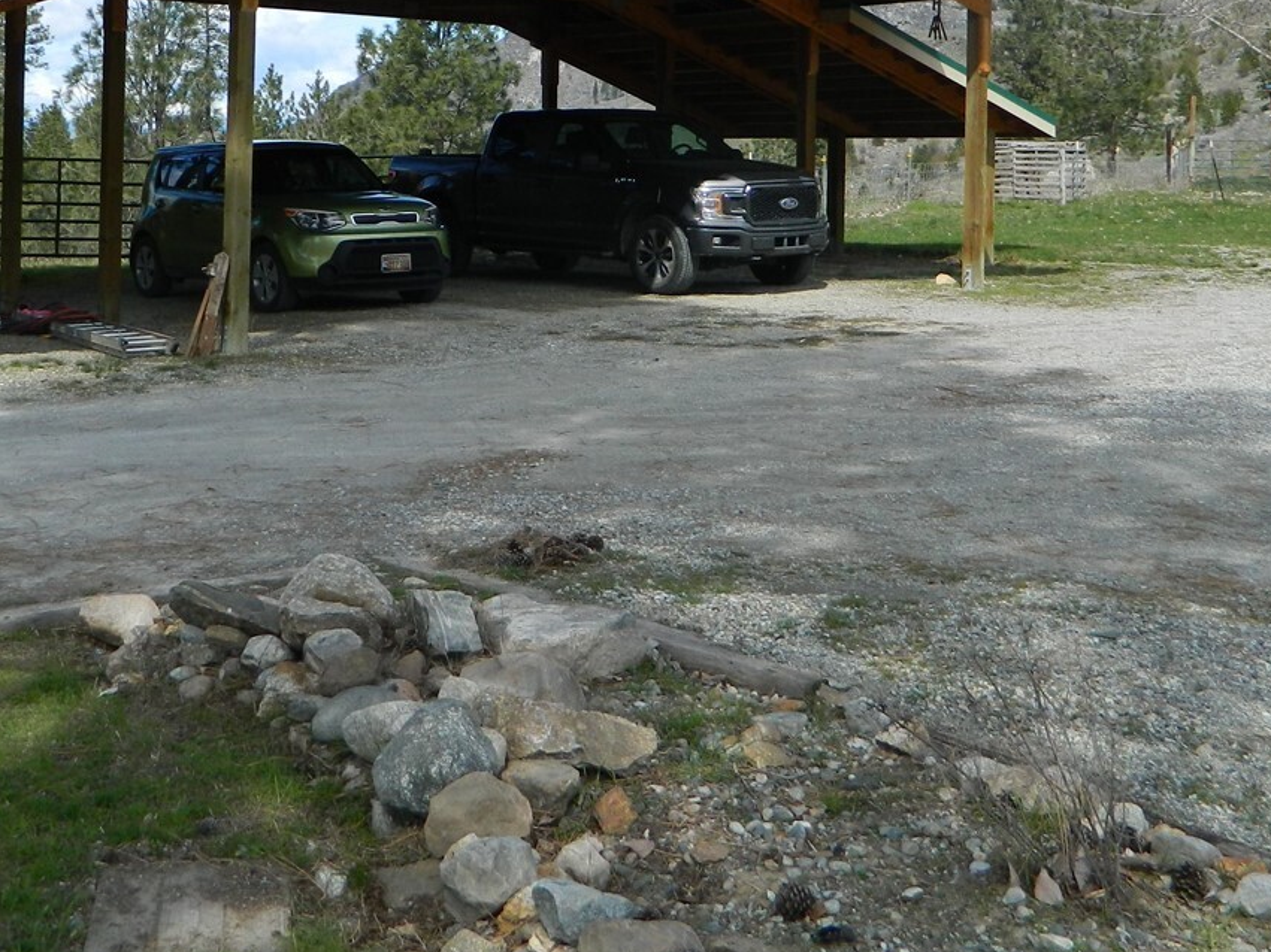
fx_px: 1725
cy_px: 146
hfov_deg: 40.1
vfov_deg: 29.9
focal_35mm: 47
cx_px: 453
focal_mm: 4.5
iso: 80
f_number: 3.1
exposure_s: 1/1000
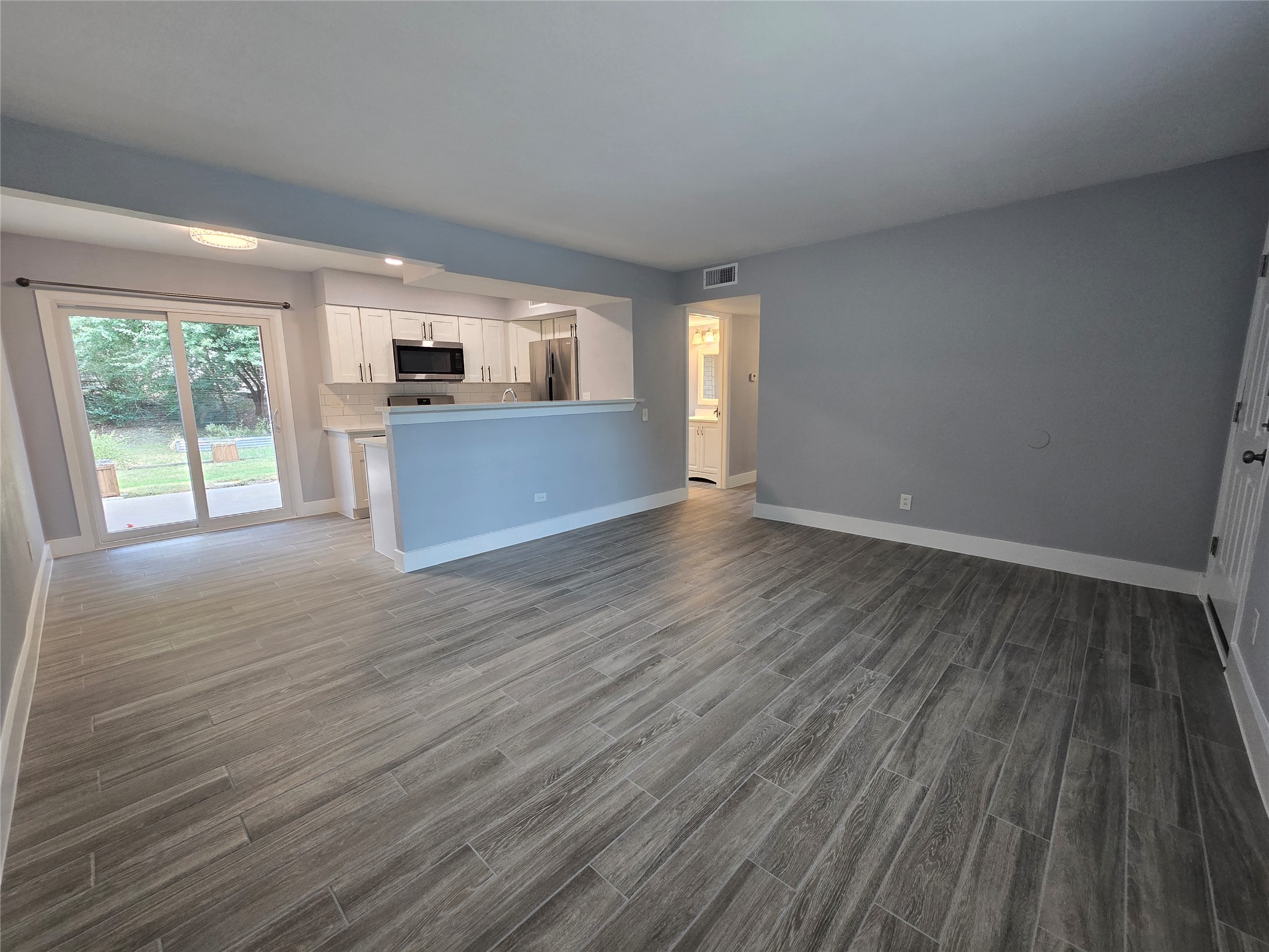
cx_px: 634
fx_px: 477
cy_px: 476
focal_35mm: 13
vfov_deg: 89.9
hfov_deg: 106.2
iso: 125
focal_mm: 2.2
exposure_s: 1/60
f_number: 2.2
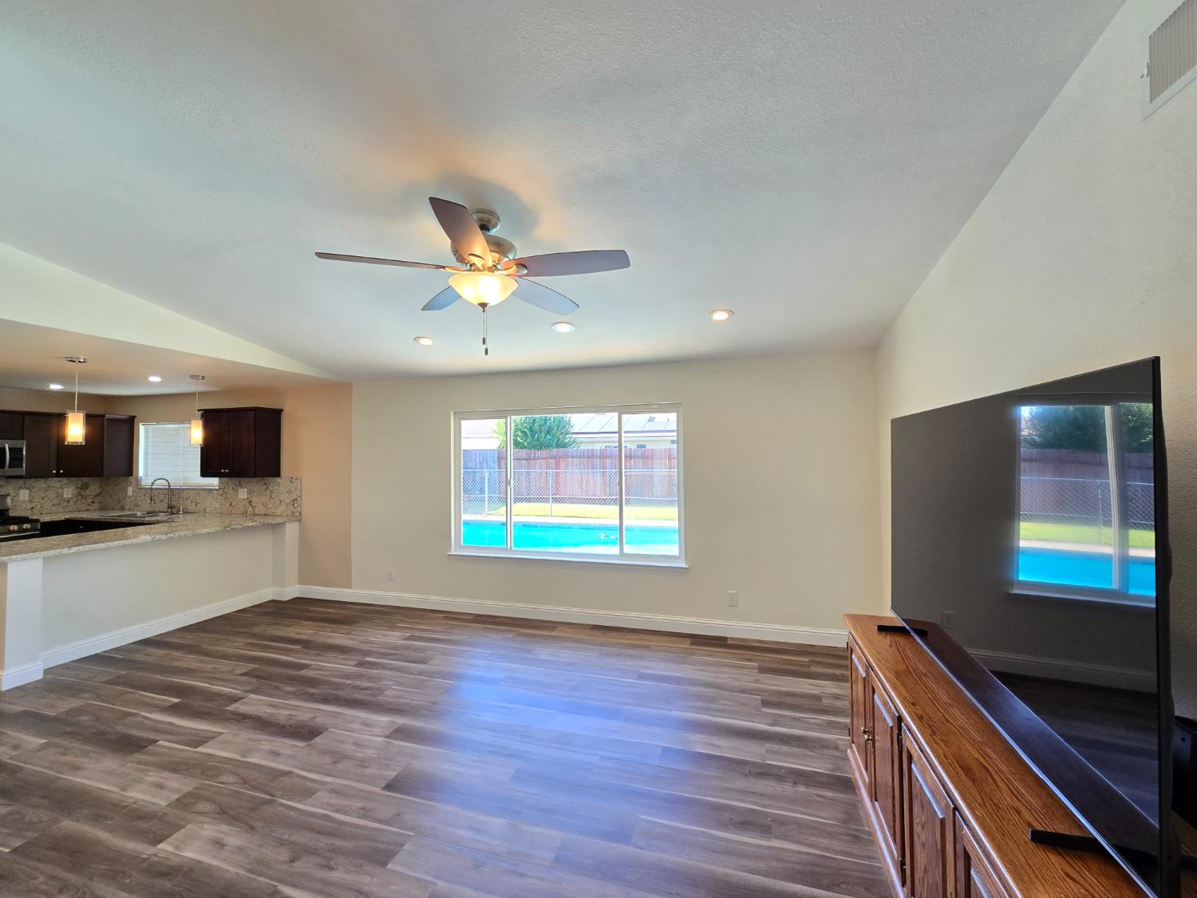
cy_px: 449
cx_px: 598
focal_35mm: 13
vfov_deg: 89.9
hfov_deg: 106.2
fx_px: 450
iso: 64
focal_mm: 2.2
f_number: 2.2
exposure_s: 1/60
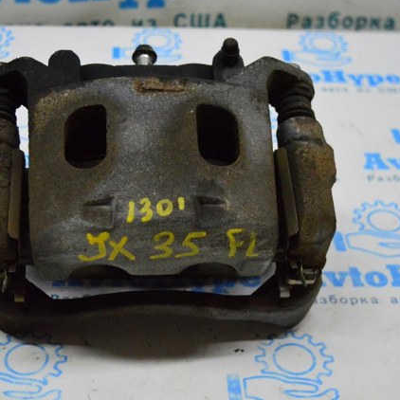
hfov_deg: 25.4
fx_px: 884
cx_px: 159
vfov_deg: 25.5
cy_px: 200
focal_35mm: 68
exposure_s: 1/800
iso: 6400
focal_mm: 35
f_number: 4.5
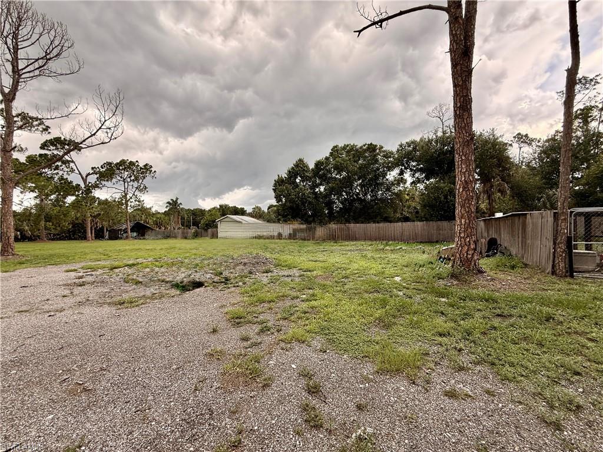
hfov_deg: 102.1
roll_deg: +1.0
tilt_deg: +1.9
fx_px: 244
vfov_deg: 85.7
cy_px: 226
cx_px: 302
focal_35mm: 14
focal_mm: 2.22
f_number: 2.2
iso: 64
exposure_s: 1/306
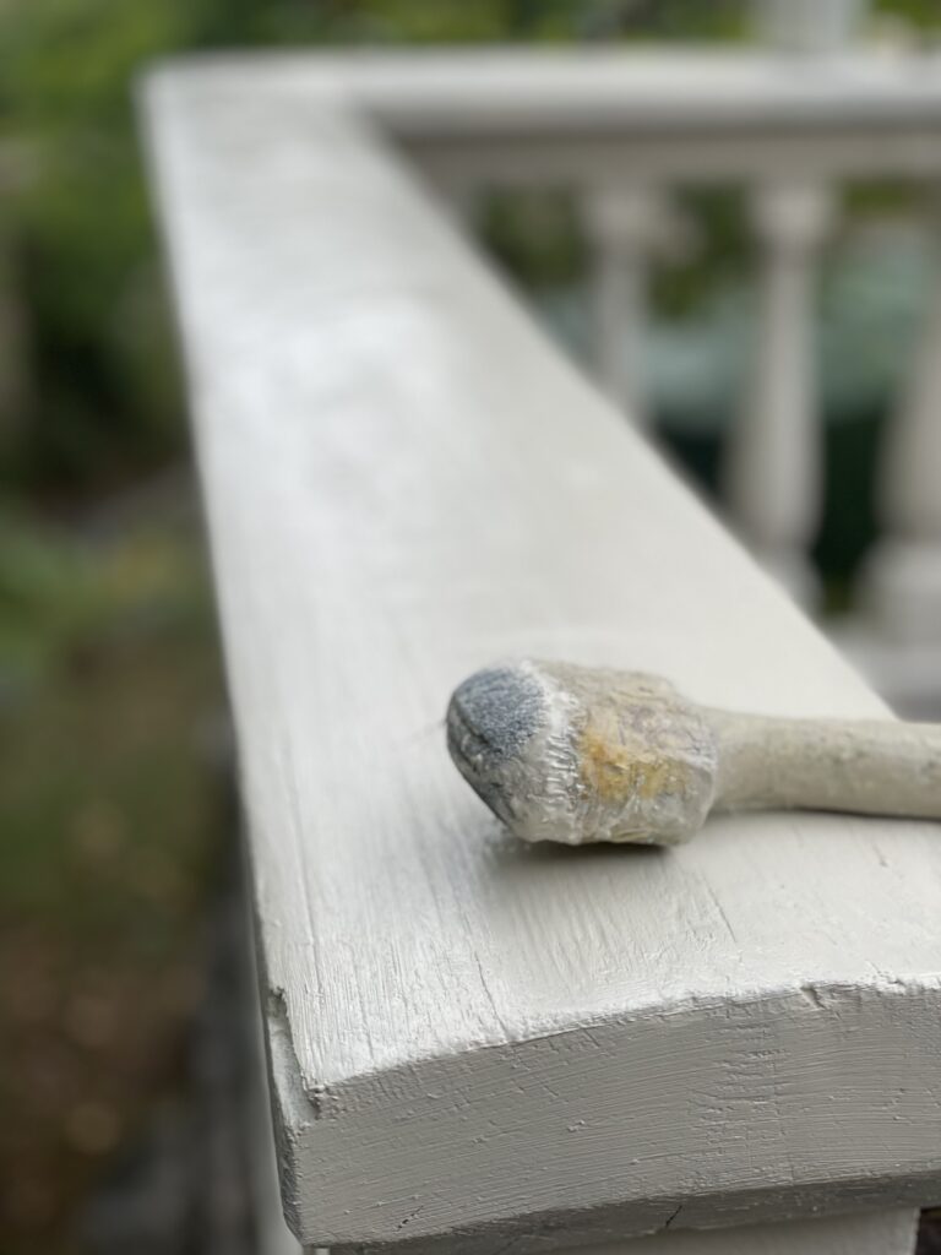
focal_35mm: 52
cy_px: 628
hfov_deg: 28.0
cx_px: 470
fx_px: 1885
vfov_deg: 36.8
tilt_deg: -22.8
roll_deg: +0.4
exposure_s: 1/353
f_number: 2
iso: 25
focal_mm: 6
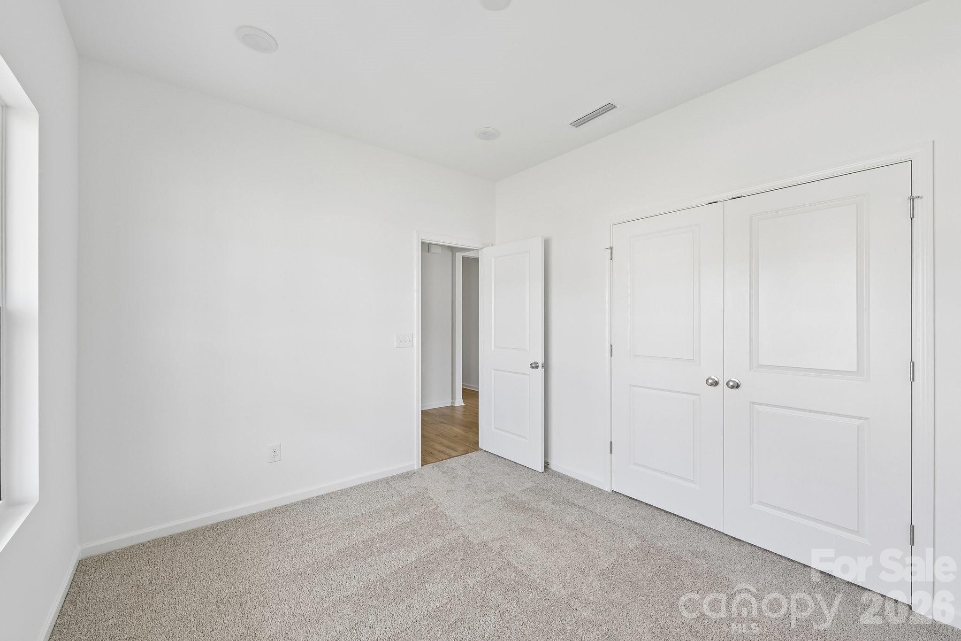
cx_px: 480
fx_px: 374
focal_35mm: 14
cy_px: 320
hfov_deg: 104.3
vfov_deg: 81.2
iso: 220
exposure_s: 1/15
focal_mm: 14
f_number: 8
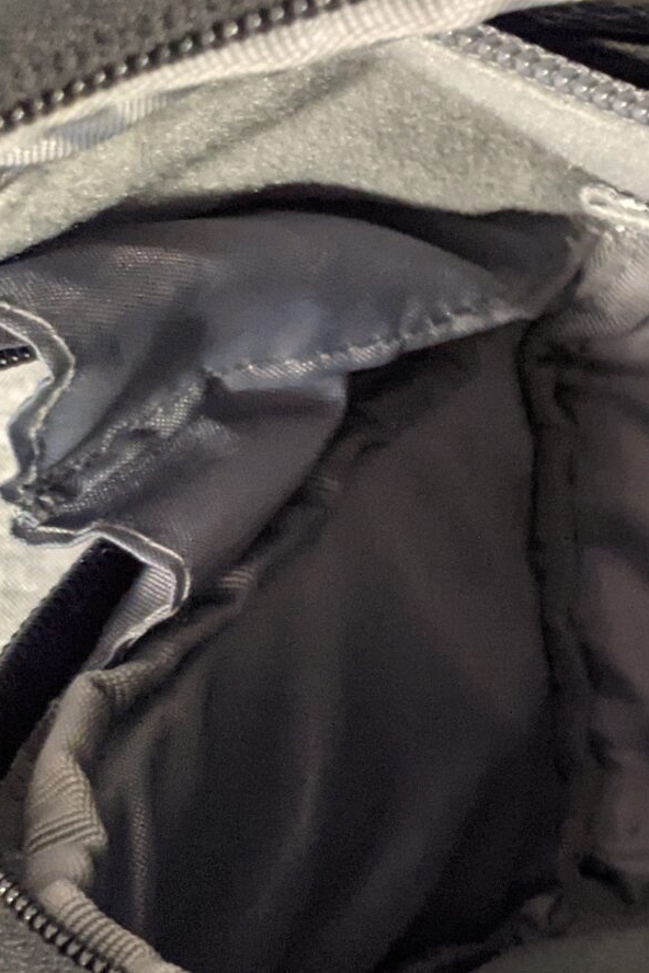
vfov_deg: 24.8
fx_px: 2190
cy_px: 740
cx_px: 1389
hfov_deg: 13.7
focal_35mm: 81
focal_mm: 4.38
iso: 1041
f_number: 1.73
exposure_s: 1/17.1
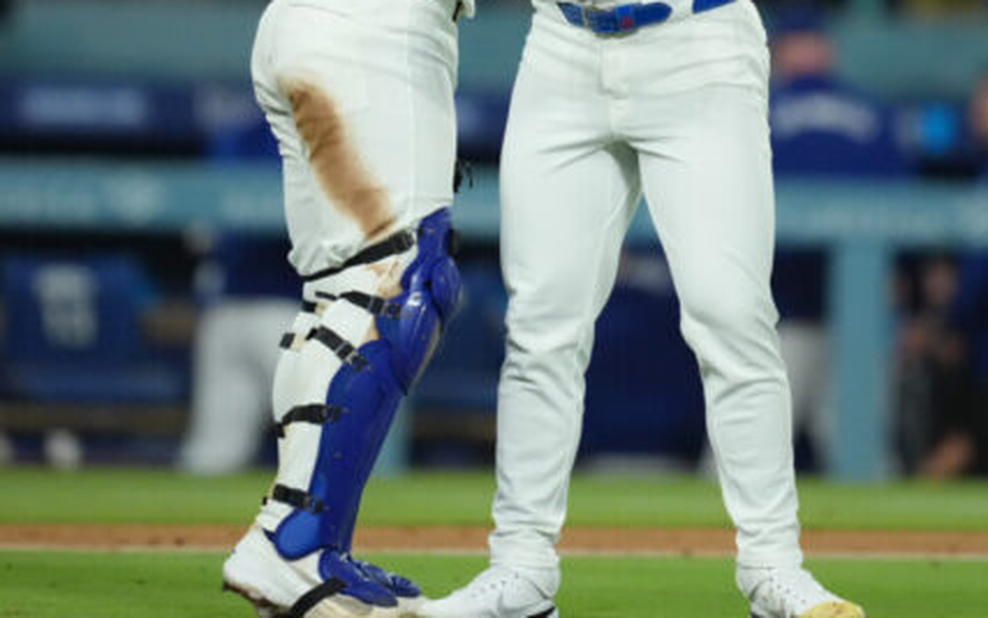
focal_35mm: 734
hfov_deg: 2.9
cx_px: 555
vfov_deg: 1.8
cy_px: 62
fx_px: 19766
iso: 5000
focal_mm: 400
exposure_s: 1/3200
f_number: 2.8
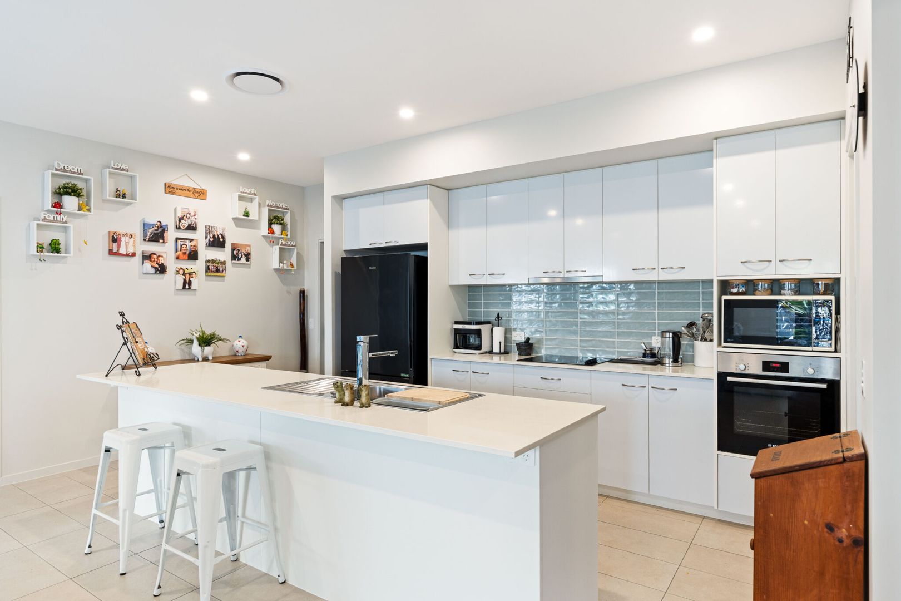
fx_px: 526
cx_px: 450
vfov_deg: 59.5
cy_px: 300
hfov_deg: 81.2
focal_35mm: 21
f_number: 8
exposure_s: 1/4
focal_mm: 21
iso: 400
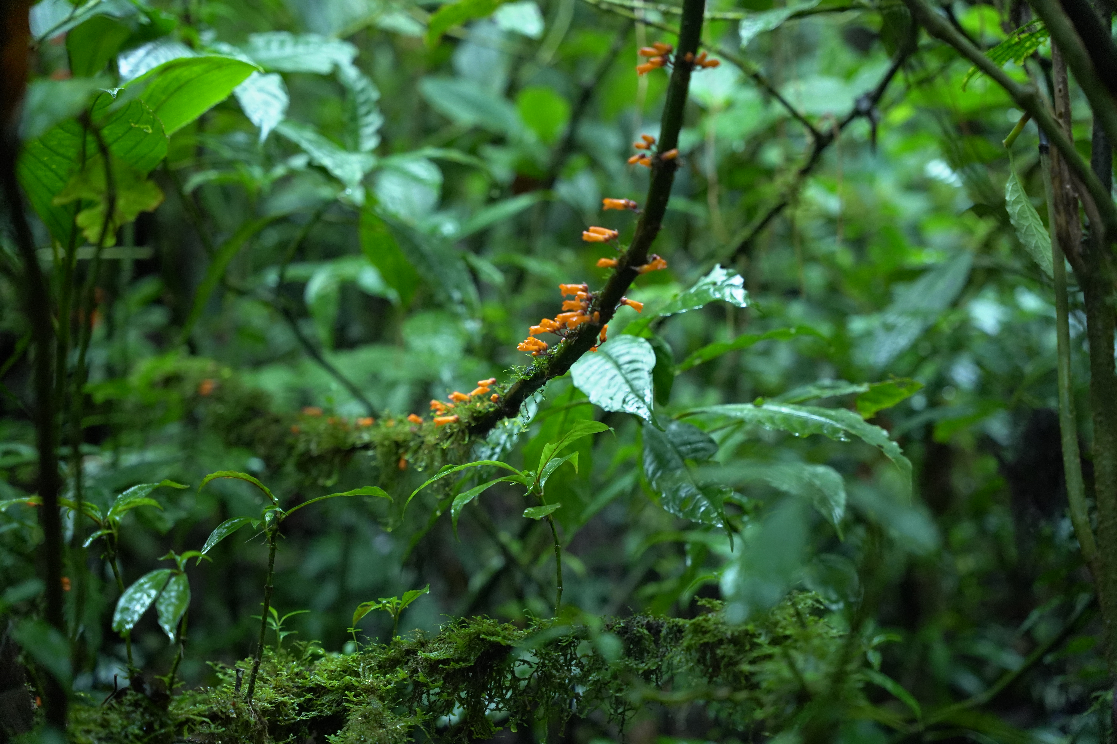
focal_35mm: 70
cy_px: 372
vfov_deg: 19.5
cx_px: 558
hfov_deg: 28.8
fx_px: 2172
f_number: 2.8
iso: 4000
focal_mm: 70
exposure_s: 1/160
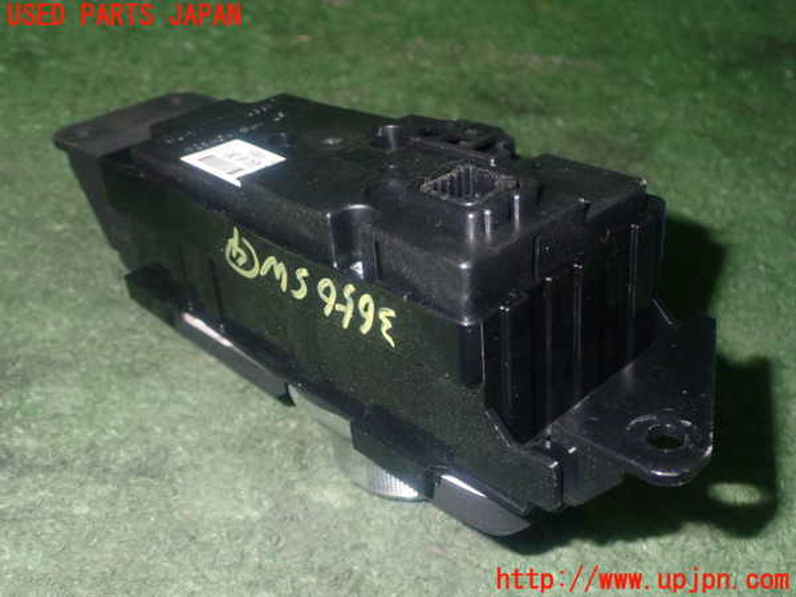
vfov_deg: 32.9
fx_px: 1012
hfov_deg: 42.9
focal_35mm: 44
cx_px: 398
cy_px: 298
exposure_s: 1/40
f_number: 9
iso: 800
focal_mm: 7.84
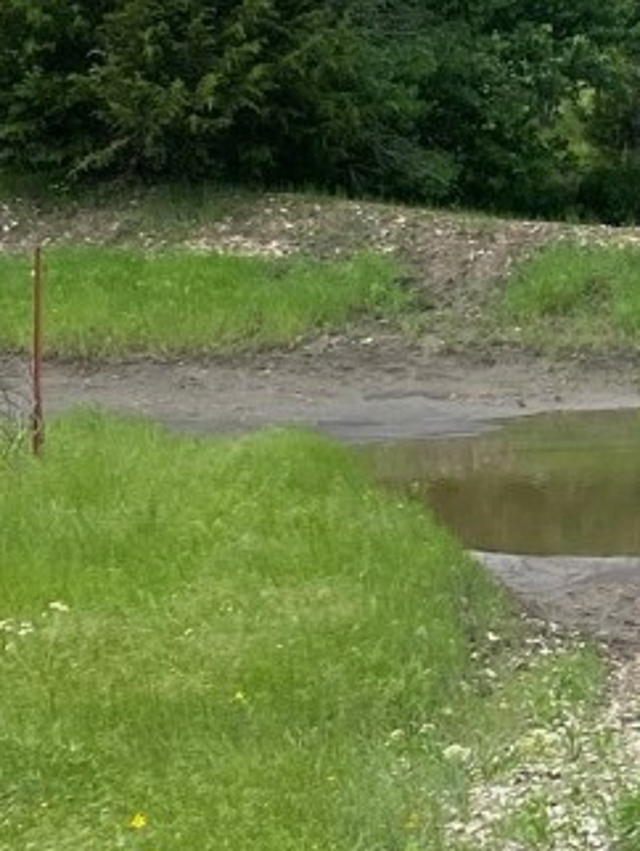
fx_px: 3053
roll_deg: -1.8
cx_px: 1227
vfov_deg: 15.9
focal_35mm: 124
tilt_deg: -6.4
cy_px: 473
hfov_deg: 11.0
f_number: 1.8
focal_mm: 4.25
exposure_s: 1/2967
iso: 32
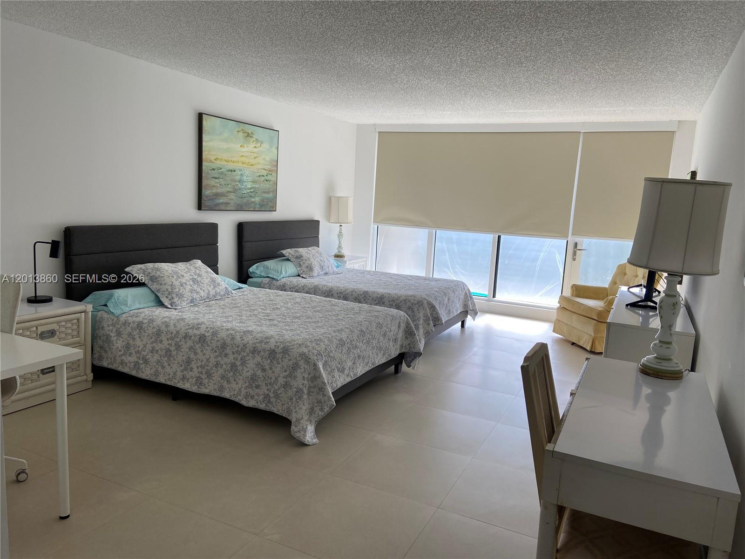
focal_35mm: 26
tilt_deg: -7.7
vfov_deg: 53.1
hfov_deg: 67.3
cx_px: 372
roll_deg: -3.4
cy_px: 280
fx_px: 560
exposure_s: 1/122
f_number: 1.8
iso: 32
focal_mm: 4.25
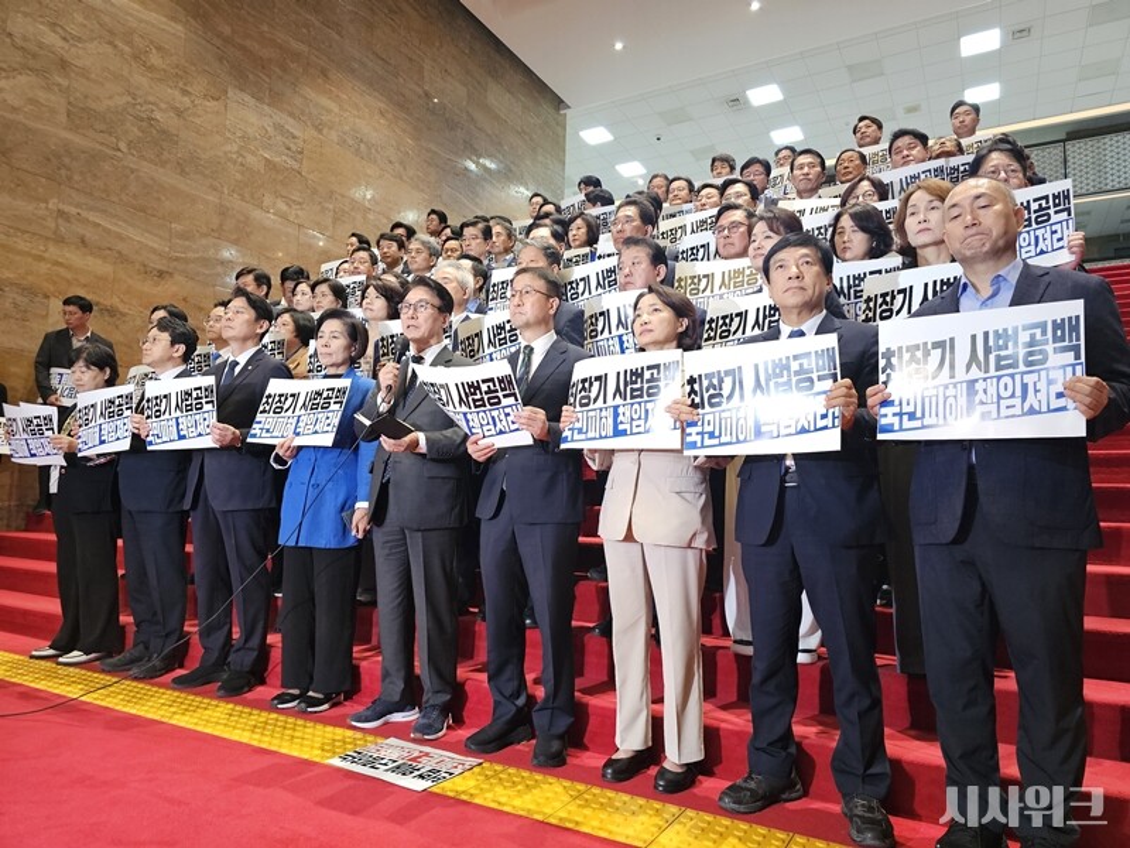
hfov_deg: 73.9
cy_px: 424
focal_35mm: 23
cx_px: 565
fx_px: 751
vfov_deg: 58.9
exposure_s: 1/41.1
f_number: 1.7
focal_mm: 6.3
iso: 320
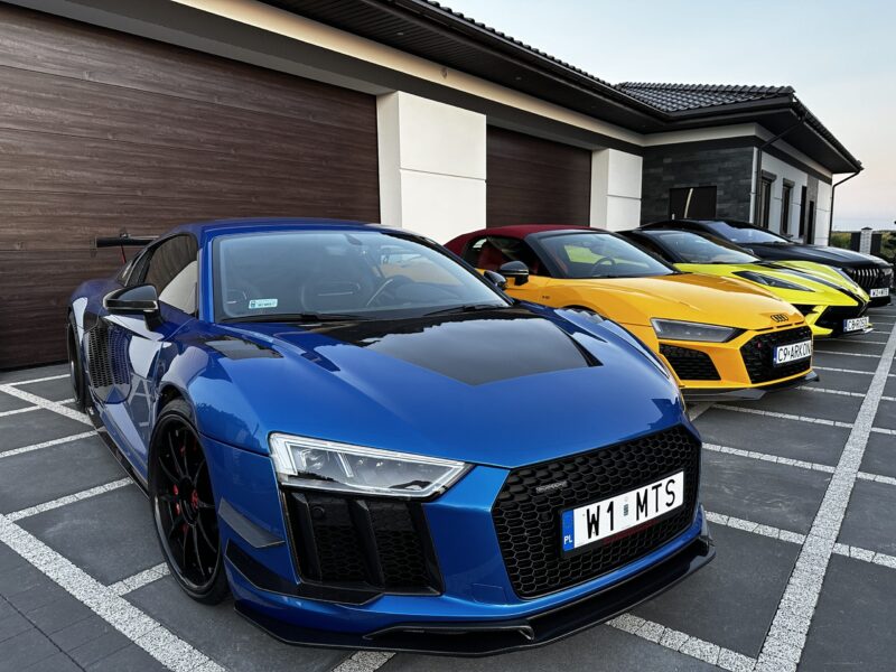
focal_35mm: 24
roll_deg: +0.8
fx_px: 621
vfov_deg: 56.8
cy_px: 336
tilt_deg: -8.4
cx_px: 448
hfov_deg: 71.6
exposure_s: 1/87
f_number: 1.78
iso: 250
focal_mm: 6.86
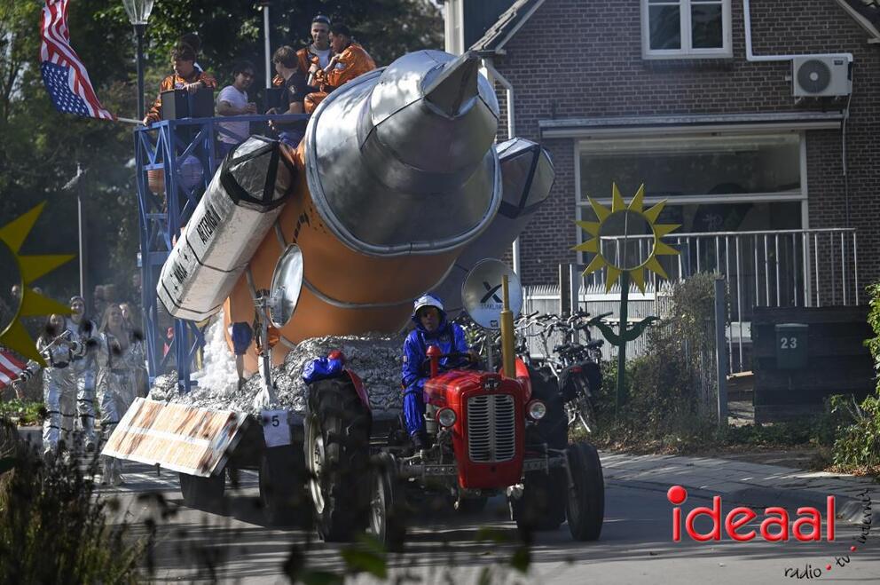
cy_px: 292
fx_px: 4517
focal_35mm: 185
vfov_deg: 7.4
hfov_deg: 11.1
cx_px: 440
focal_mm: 185
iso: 320
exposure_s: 1/1600
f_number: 5
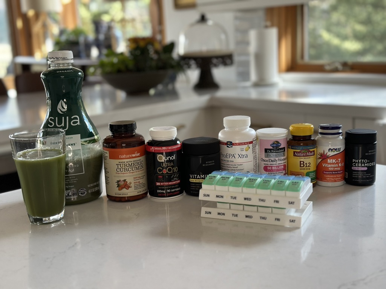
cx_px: 193
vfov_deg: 30.3
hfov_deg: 39.7
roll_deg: +3.1
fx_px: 535
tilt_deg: -12.3
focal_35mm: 48
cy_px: 144
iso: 100
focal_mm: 6.86
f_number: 1.78
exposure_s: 1/138
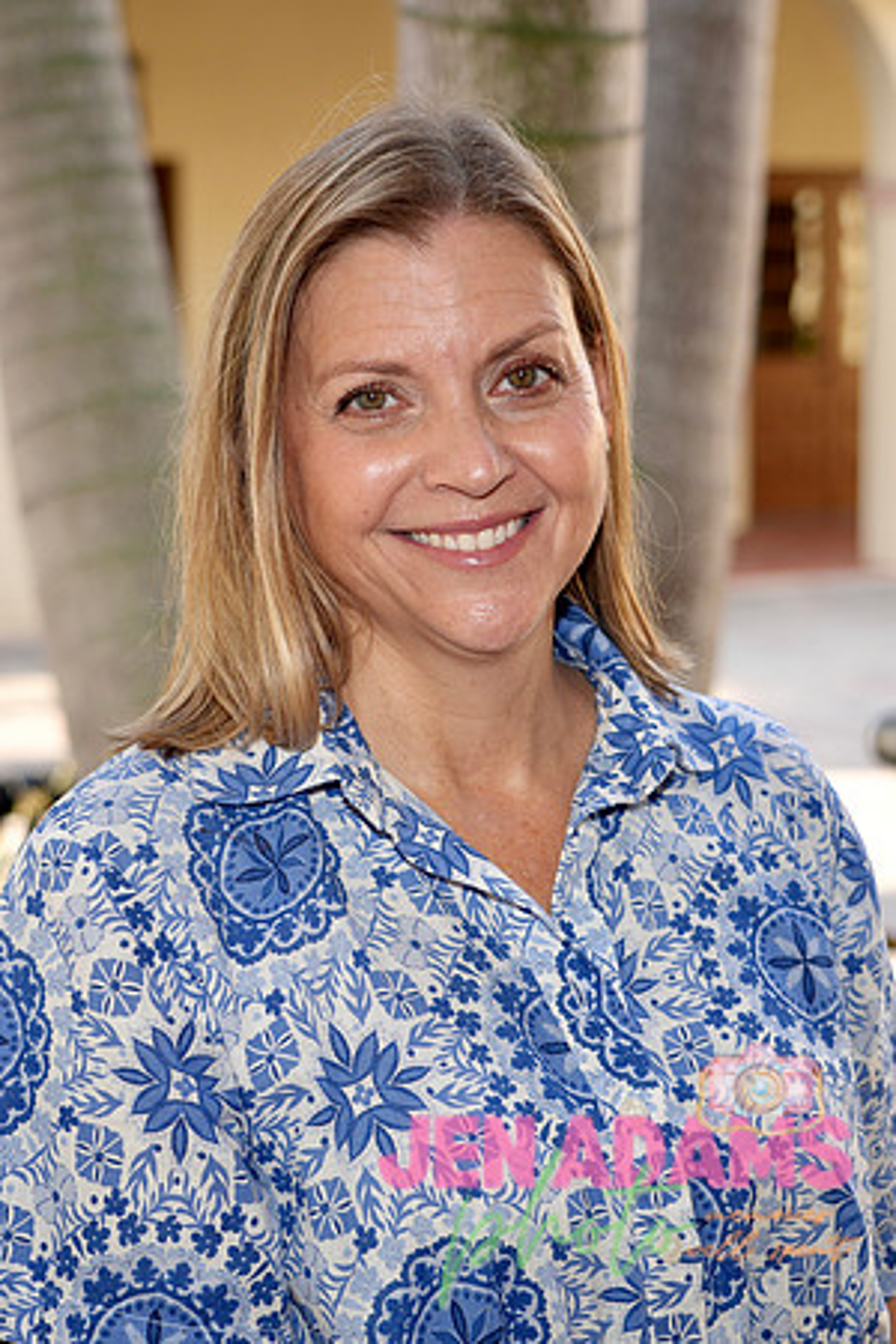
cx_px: 448
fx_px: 1904
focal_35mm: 51
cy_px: 672
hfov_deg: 26.5
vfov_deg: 38.9
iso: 200
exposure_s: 1/160
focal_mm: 51
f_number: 4
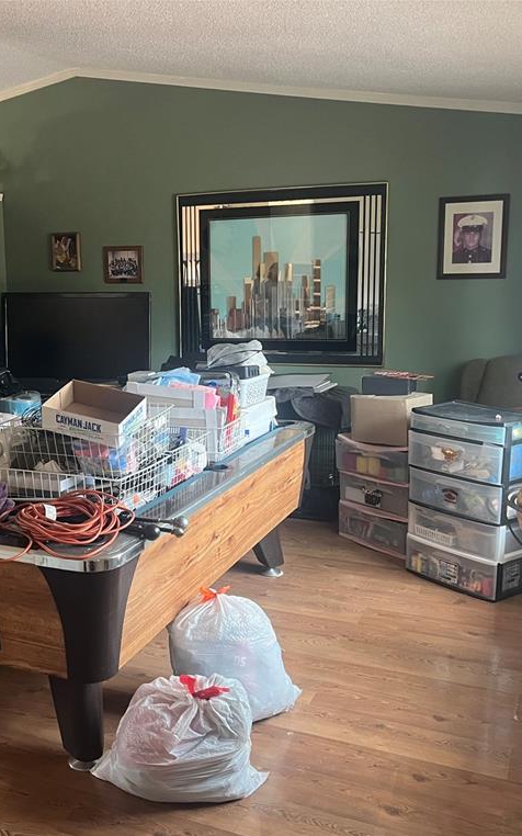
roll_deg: +1.3
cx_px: 180
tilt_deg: -11.3
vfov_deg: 52.8
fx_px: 843
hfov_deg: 34.2
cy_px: 420
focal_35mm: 37
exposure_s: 1/60
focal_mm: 5.1
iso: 320
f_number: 1.6
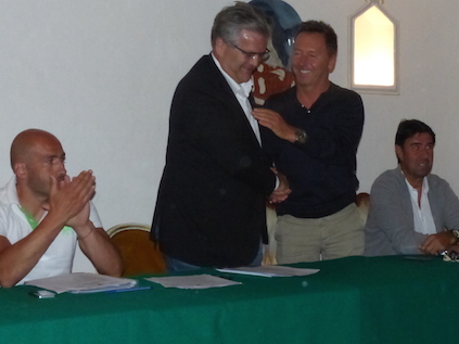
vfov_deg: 17.8
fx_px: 1100
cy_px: 152
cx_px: 330
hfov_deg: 23.4
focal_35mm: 83
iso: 1000
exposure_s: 1/60
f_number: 8
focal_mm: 9.8
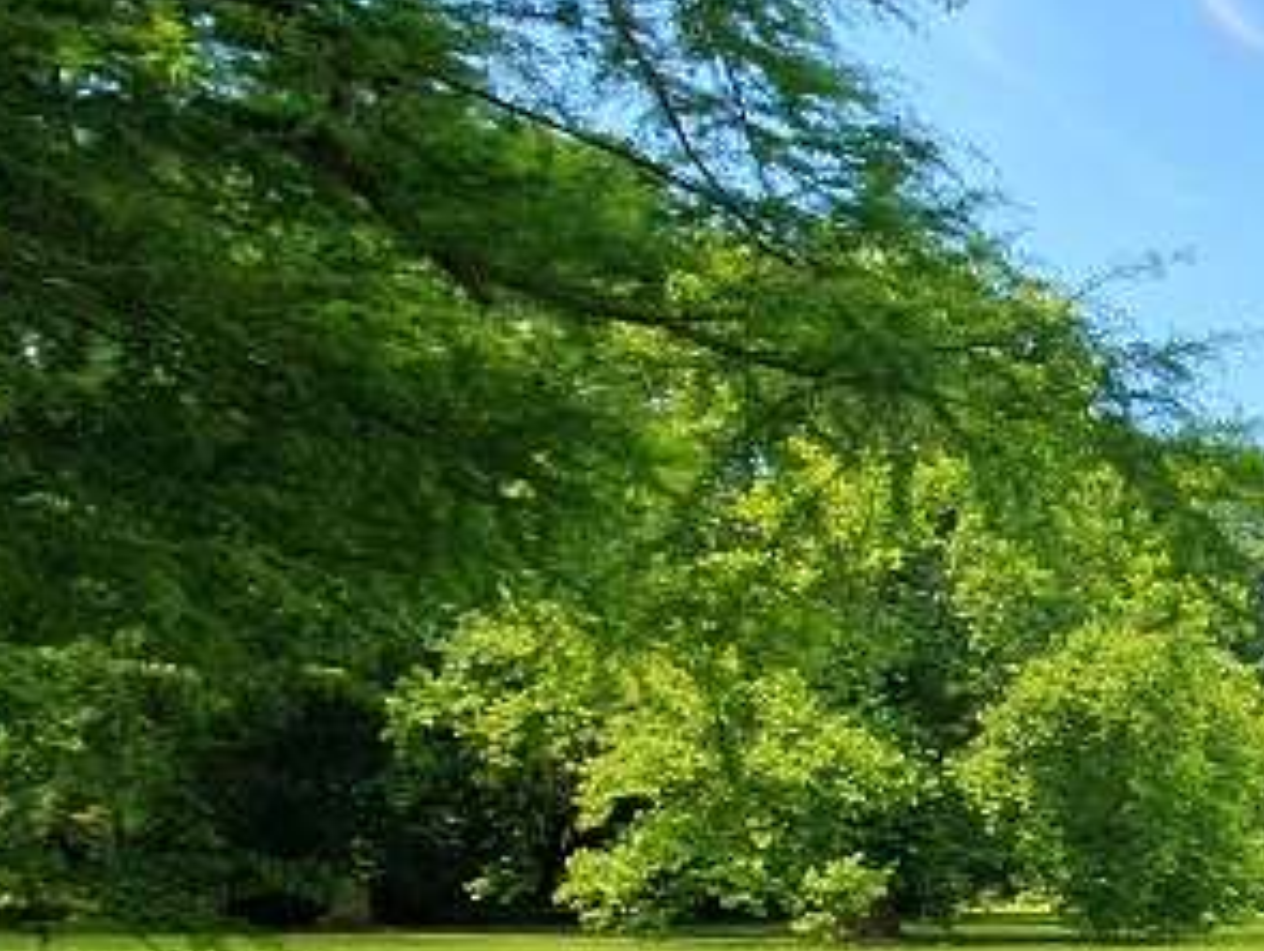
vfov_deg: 32.8
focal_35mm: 44
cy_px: 604
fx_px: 1609
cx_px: 1808
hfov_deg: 29.7
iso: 50
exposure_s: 1/518
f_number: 2.2
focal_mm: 1.8
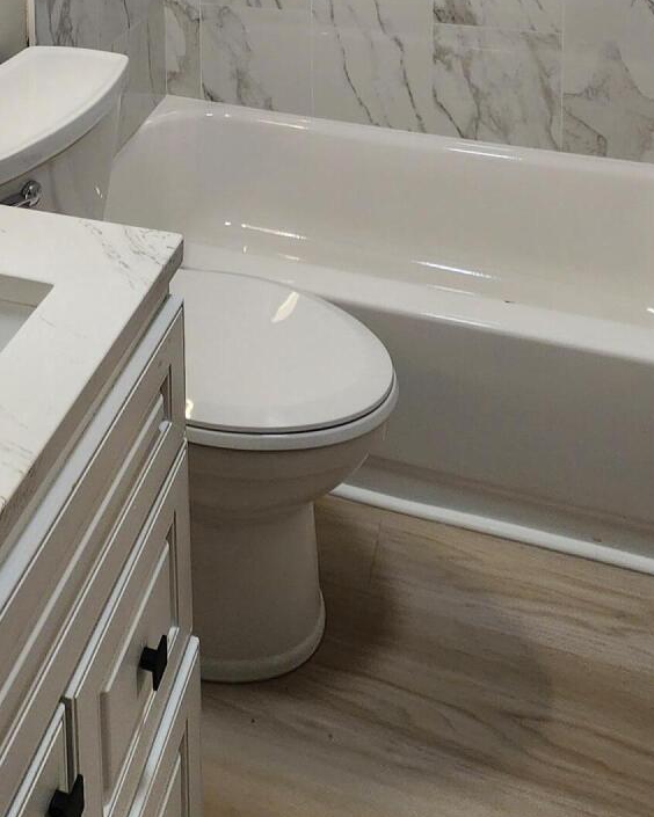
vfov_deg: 36.8
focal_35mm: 36
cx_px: 202
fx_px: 871
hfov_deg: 40.5
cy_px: -190
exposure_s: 1/60
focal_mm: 2.2
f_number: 2.2
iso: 125
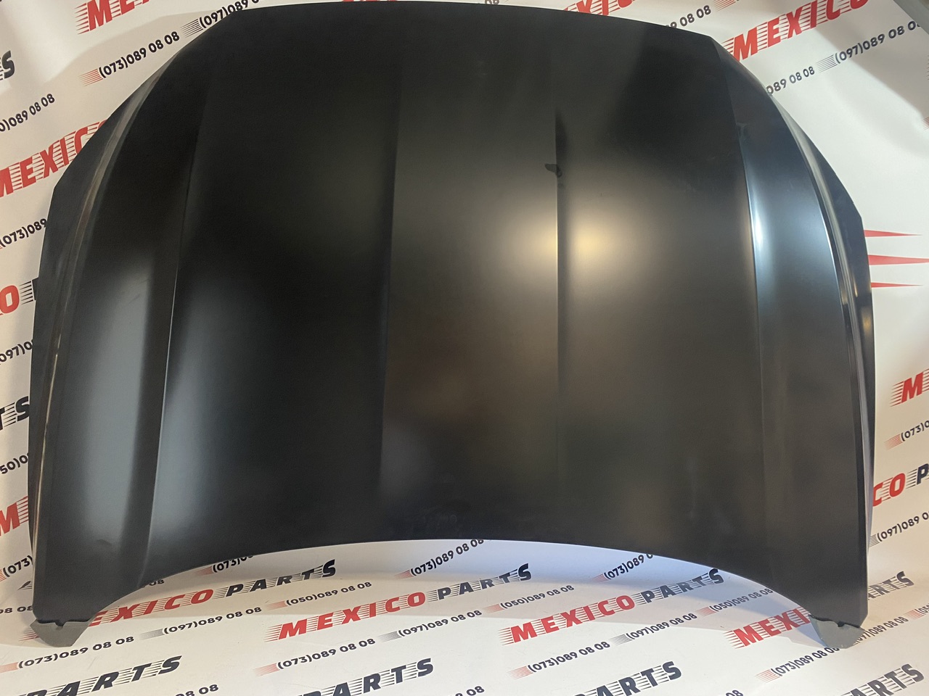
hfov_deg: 67.3
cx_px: 464
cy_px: 348
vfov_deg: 53.1
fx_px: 698
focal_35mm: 26
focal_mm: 4.25
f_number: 1.8
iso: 125
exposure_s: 1/60
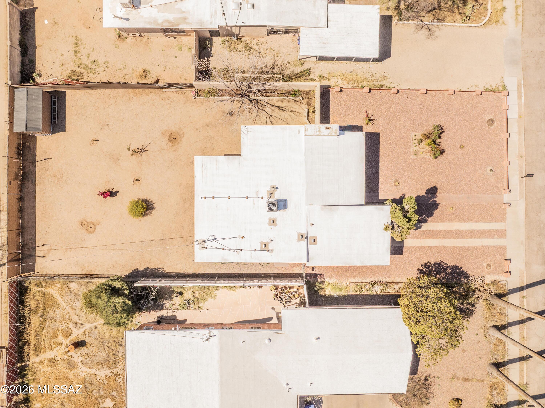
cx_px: 272
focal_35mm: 24
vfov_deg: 56.8
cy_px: 204
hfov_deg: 71.6
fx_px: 378
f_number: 3.5
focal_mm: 12.29
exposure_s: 1/80
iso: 400
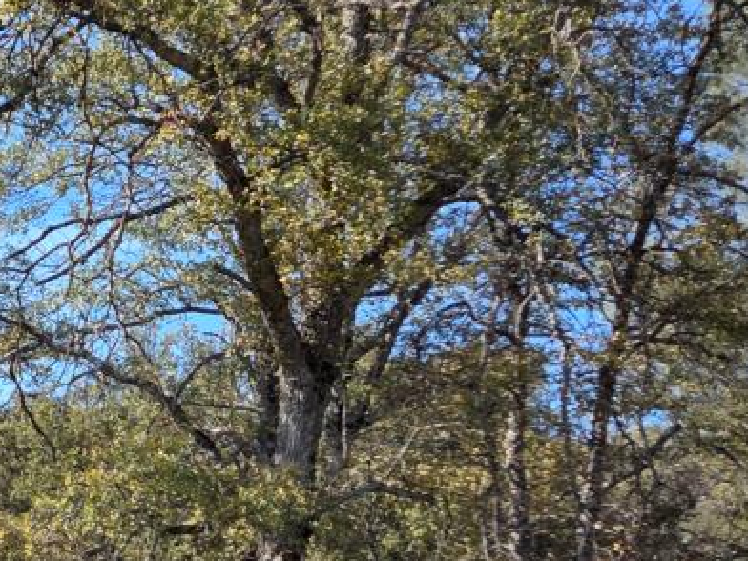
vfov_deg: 16.2
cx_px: -279
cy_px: 634
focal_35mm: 88
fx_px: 1902
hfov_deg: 20.0
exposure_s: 1/1904
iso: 80
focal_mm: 5.4
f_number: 1.8
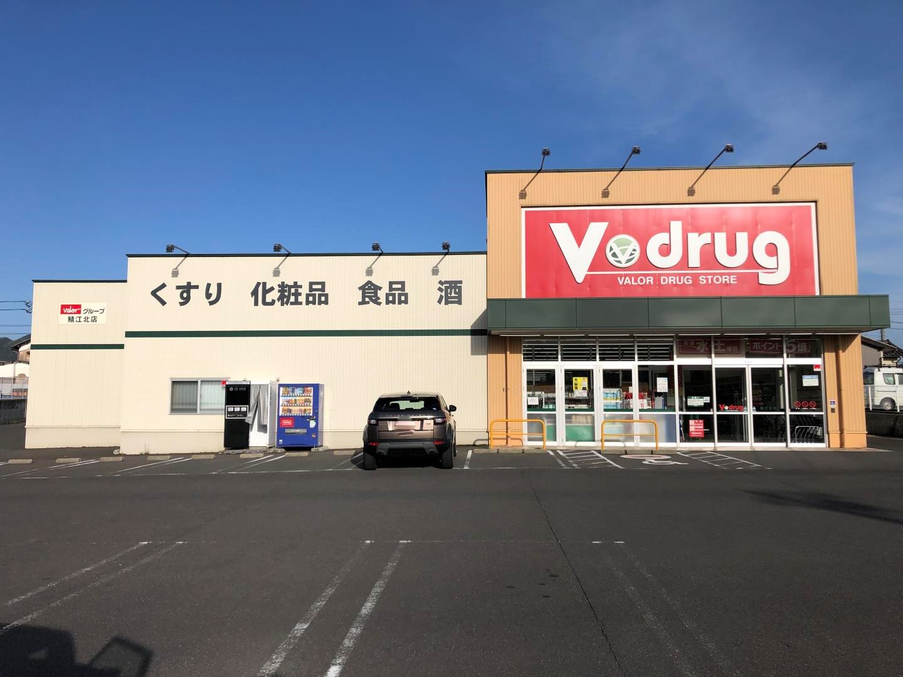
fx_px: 730
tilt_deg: +5.7
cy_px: 338
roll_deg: +1.2
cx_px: 452
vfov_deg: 49.7
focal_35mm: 28
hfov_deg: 63.4
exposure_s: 1/3040
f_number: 1.8
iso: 20
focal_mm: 3.99
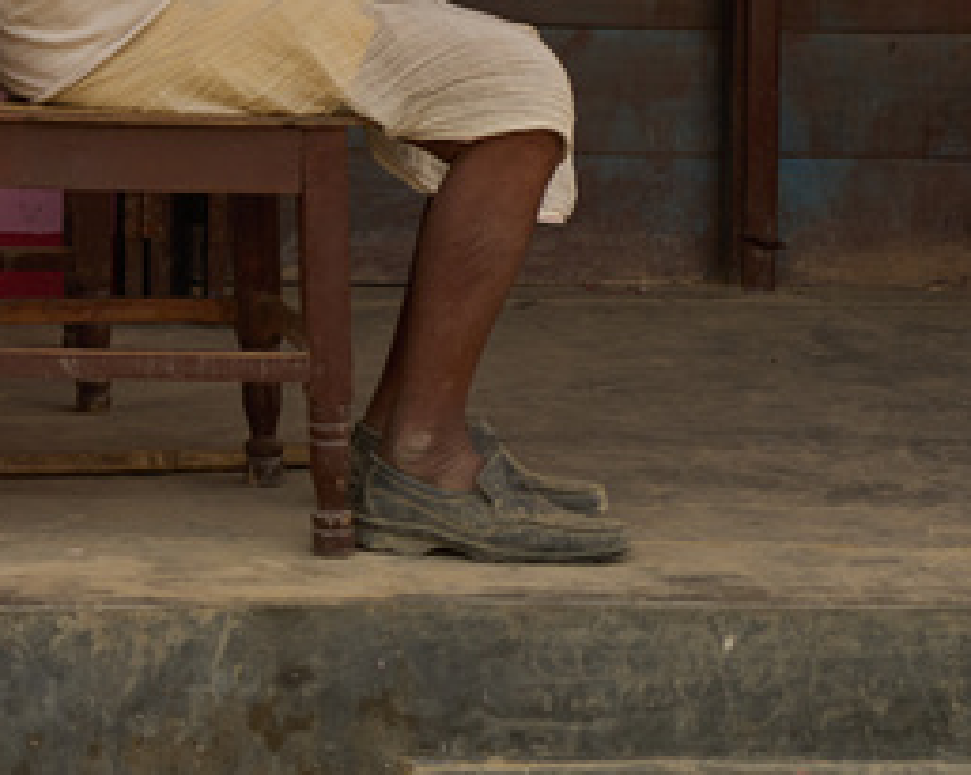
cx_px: -321
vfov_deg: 11.7
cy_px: 49
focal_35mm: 131
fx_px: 3760
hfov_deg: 14.1
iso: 125
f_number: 2.8
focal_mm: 35
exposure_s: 1/640
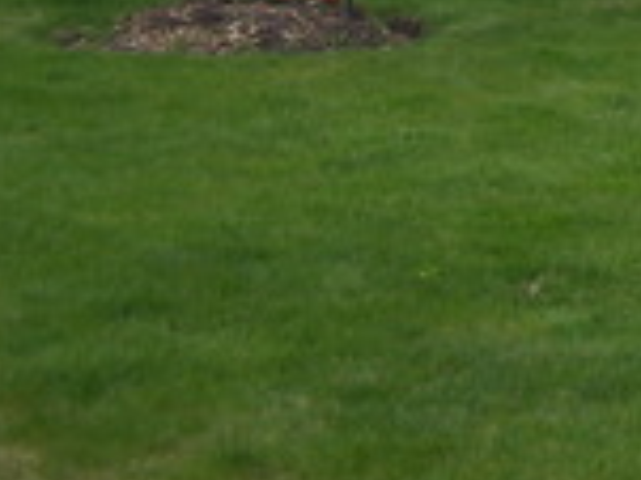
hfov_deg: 11.2
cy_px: -391
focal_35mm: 161
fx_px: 2979
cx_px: 1269
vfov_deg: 8.8
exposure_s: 1/640
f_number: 2.8
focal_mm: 6.3
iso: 80
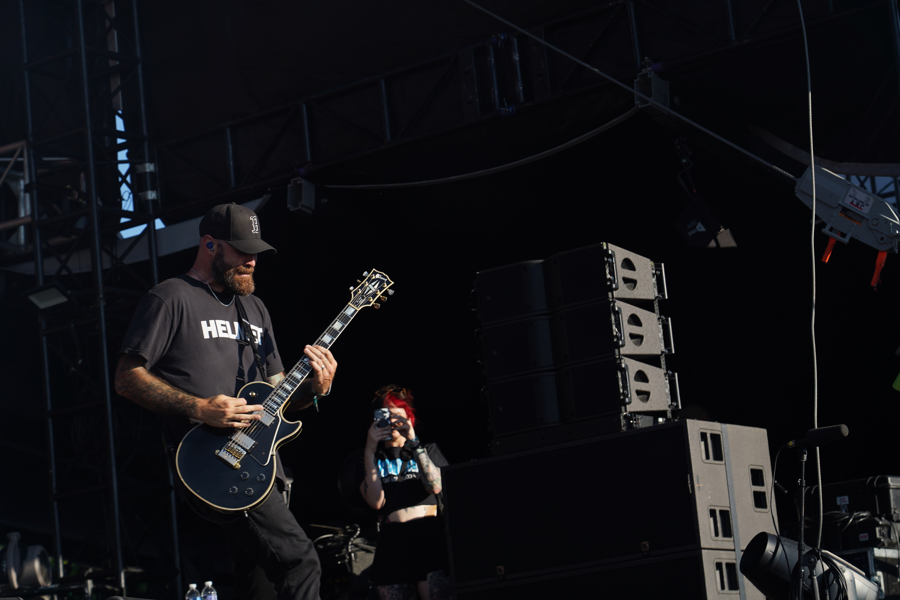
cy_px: 300
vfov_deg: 13.0
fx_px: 2625
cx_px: 450
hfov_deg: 19.5
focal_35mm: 105
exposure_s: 1/320
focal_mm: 105
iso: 100
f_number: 6.3
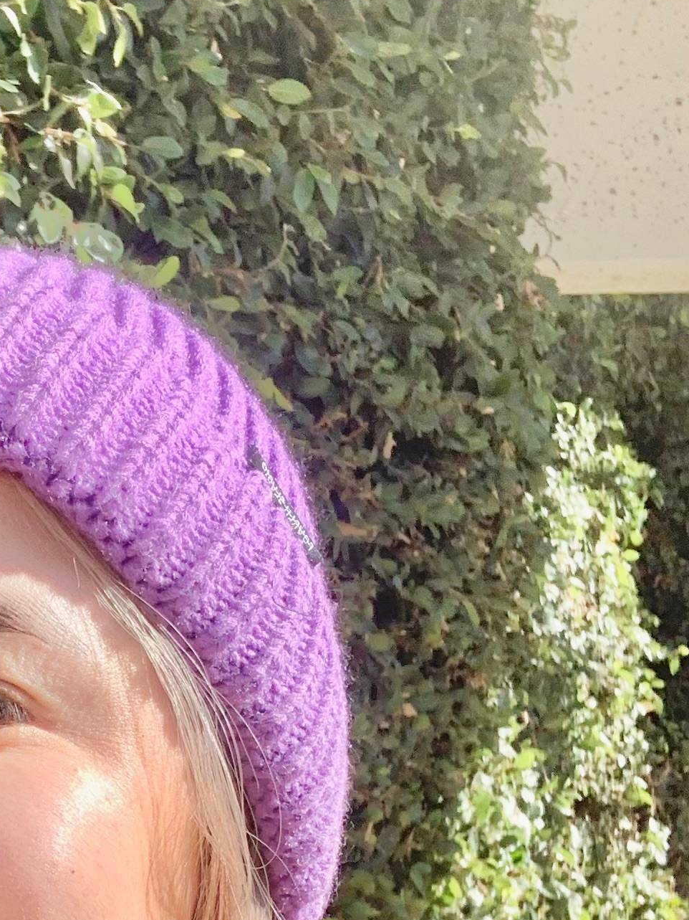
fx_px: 2044
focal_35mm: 77
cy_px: 787
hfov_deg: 18.3
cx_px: -109
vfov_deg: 24.8
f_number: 2.2
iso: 16
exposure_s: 1/196
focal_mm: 2.87
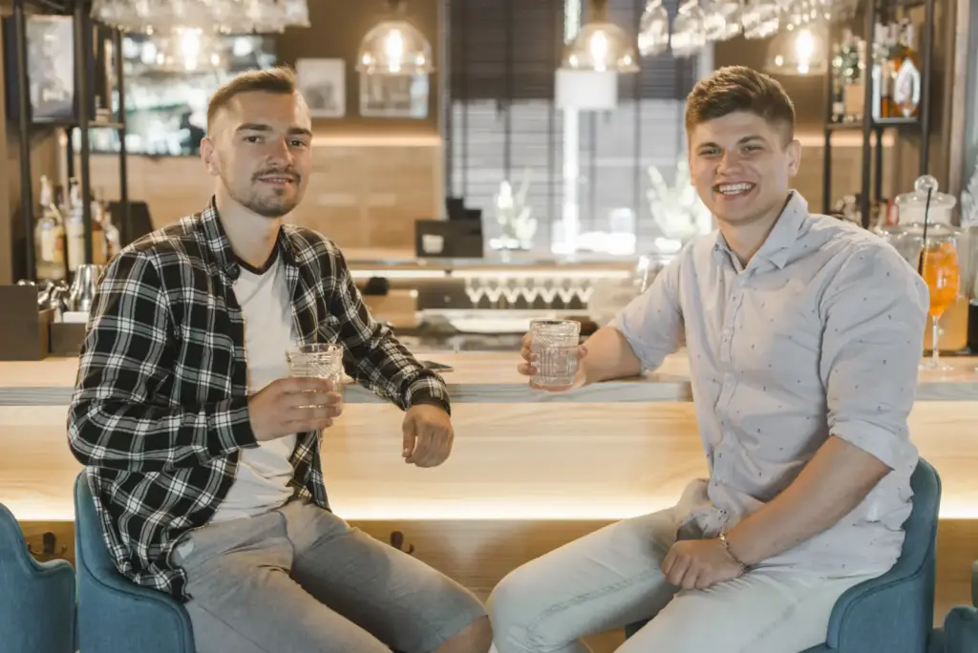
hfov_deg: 39.6
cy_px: 326
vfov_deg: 27.0
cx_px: 489
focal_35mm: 50
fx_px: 1359
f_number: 2.8
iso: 640
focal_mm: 50
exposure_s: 1/80
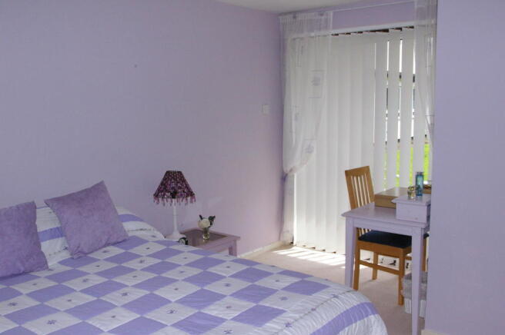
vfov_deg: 38.3
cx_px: 252
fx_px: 483
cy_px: 168
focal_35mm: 34
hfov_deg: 55.2
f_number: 19
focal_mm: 23
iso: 1600
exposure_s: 1/180
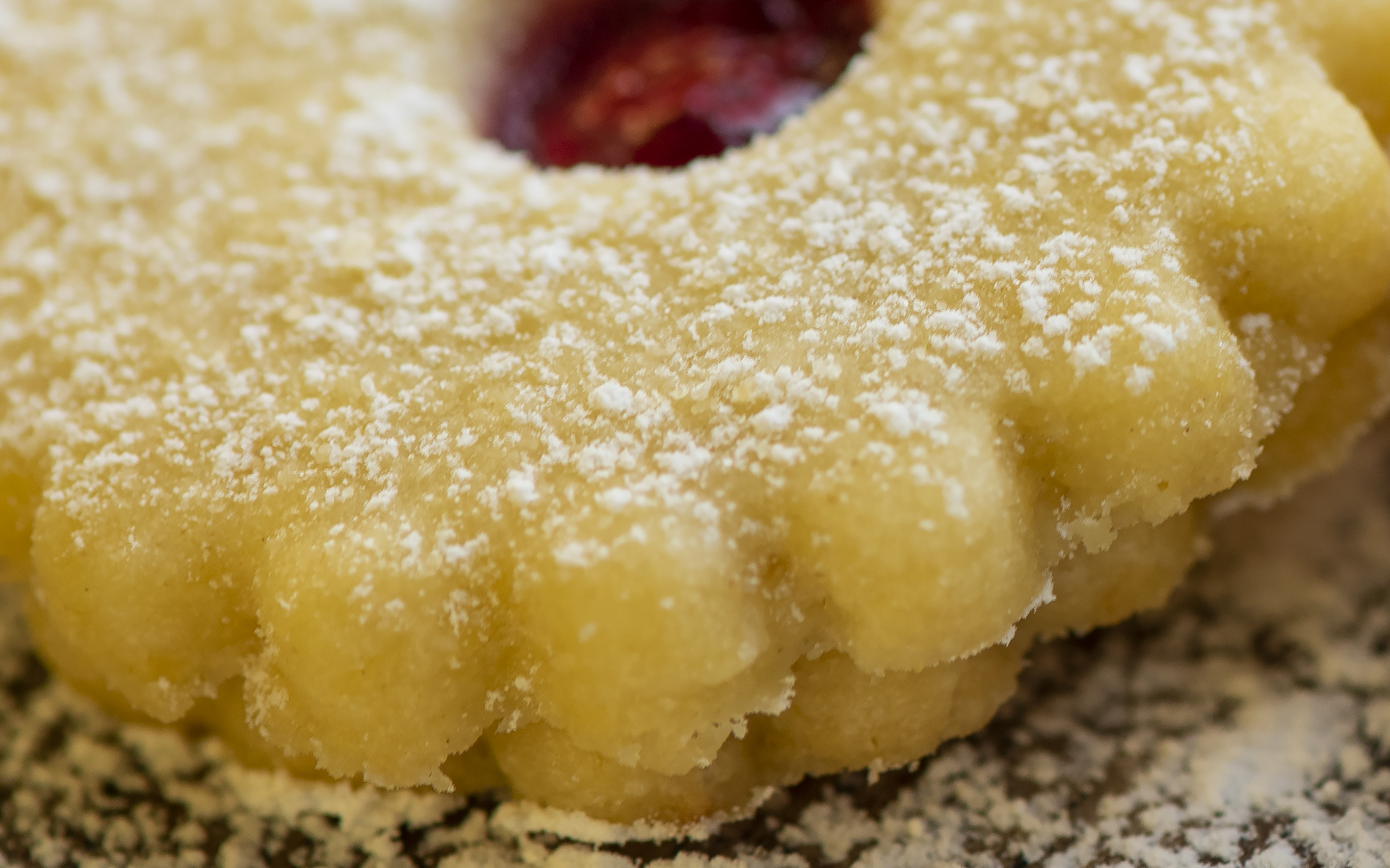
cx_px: 1590
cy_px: 348
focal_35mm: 323
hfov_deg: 6.5
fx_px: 12235
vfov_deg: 4.1
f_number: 5
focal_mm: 105
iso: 160
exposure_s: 1/80
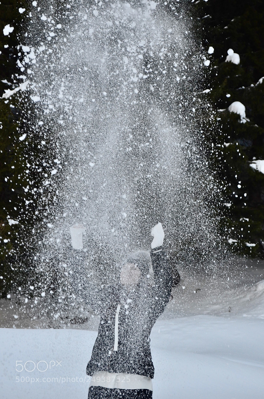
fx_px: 862
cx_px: 132
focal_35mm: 78
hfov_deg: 17.4
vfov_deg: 26.0
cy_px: 200
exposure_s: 1/400
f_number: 5.6
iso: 1250
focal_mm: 52
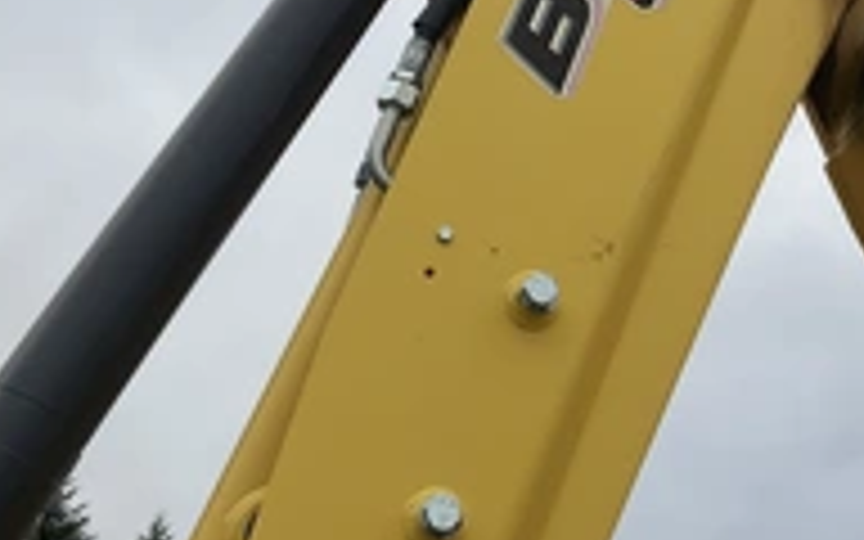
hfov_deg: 31.4
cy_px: 27
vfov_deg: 19.8
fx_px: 1507
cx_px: 657
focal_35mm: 64
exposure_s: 1/1412
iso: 25
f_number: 1.8
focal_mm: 3
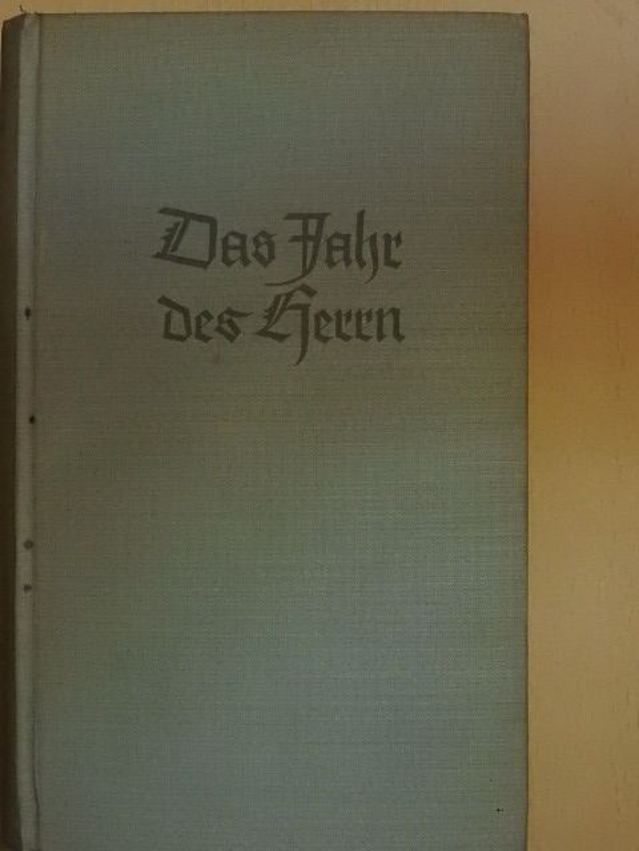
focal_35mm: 85
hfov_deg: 17.4
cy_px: 426
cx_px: 320
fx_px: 2092
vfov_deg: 23.0
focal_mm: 15.2
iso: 1600
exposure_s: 1/125
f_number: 4.5
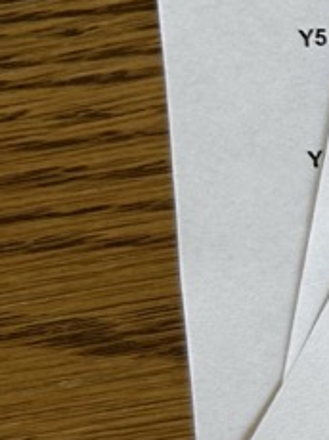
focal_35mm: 167
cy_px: 411
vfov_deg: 11.8
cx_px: 1132
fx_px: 2120
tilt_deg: -88.2
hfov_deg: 7.4
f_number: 1.78
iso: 64
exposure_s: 1/121
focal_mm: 6.86
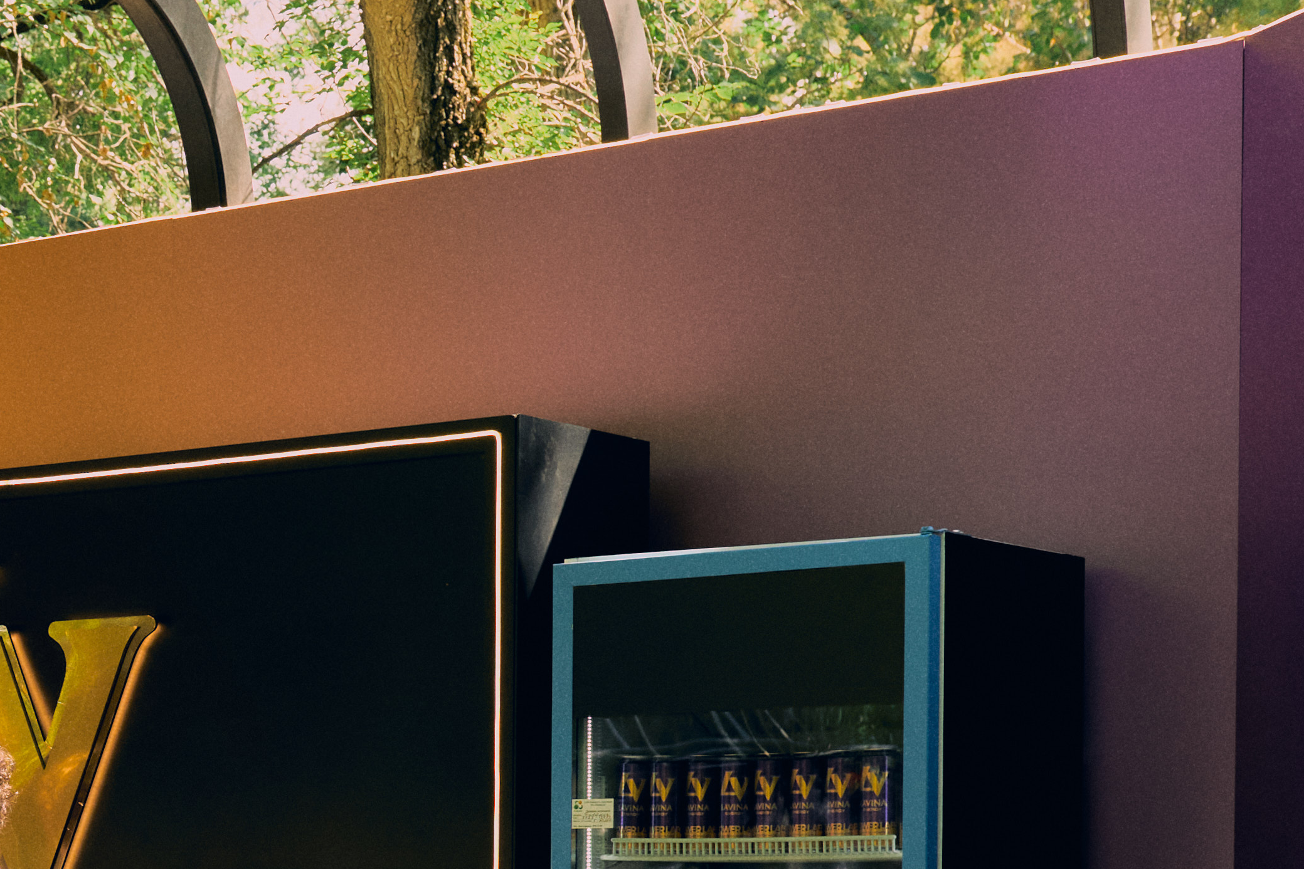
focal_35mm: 101
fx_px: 3658
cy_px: 1002
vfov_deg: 13.2
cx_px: -420
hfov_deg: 18.7
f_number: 5.6
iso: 400
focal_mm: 35
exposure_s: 1/250
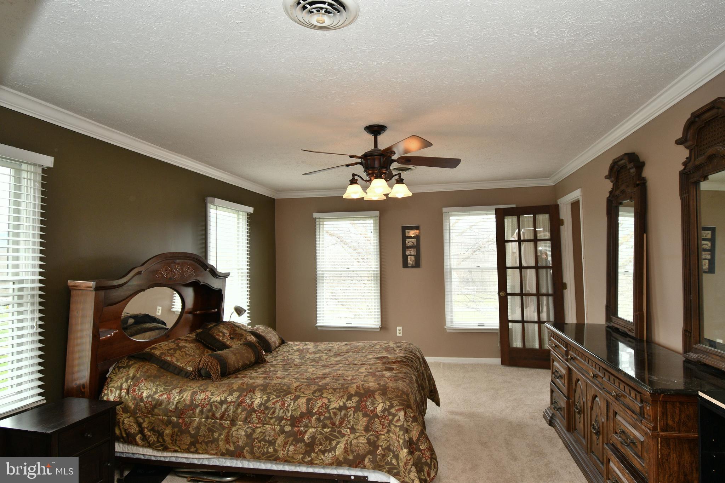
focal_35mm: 19
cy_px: 242
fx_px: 383
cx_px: 362
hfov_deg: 86.9
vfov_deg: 64.5
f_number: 5
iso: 360
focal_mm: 13
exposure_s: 1/60
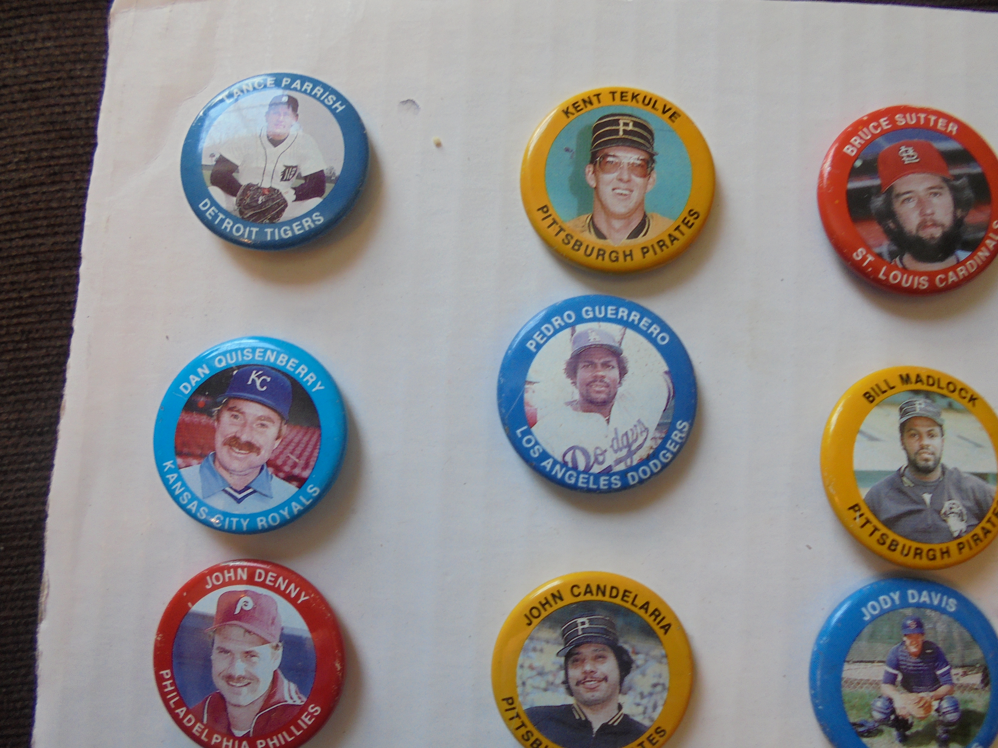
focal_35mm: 26
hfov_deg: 67.3
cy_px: 374
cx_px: 499
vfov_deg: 53.1
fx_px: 750
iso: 100
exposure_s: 1/30
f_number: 3.5
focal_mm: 4.6
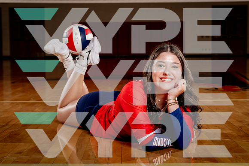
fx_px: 436
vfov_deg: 21.6
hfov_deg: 31.9
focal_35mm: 63
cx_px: 120
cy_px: 78
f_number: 5.6
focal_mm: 57
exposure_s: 1/250
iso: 125
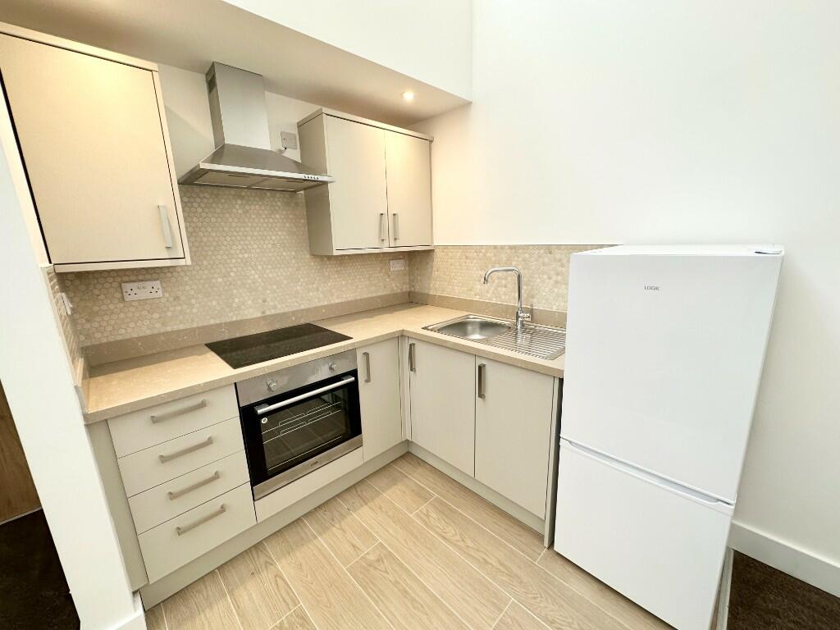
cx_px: 420
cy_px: 315
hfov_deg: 102.1
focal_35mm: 14
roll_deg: +1.7
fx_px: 340
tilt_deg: -13.0
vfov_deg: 85.7
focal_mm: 2.22
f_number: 2.2
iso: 80
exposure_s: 1/99
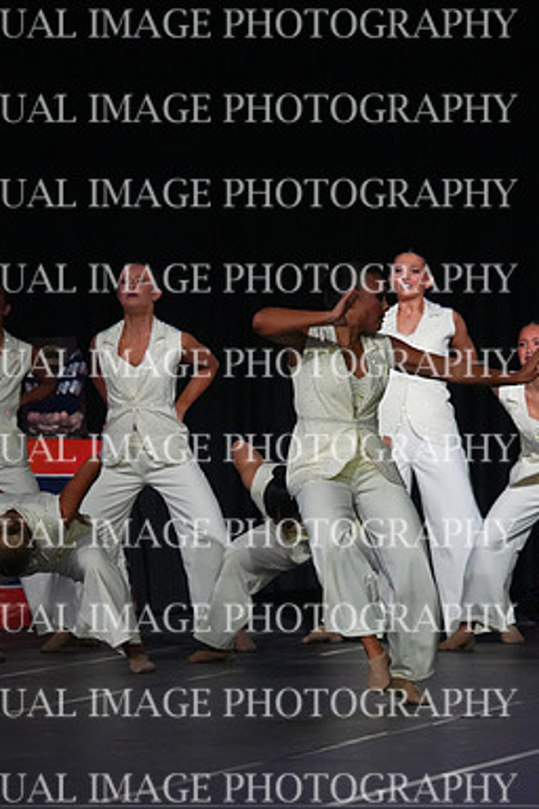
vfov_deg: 6.5
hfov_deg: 4.3
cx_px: 213
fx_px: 7119
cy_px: 406
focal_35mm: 317
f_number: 5
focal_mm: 210
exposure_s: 1/1000
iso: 12800
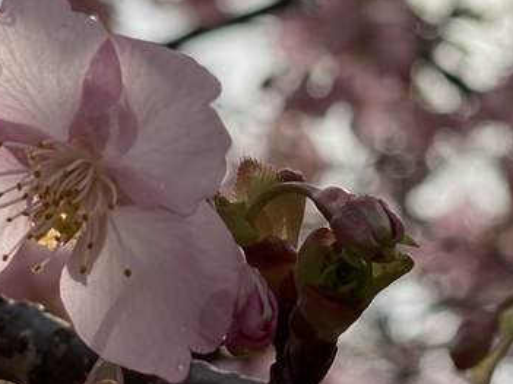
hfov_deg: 11.1
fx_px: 2637
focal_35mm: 178
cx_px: 132
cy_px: 301
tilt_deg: +24.3
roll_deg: +3.4
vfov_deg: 8.3
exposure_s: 1/2283
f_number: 2
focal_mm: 6
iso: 20
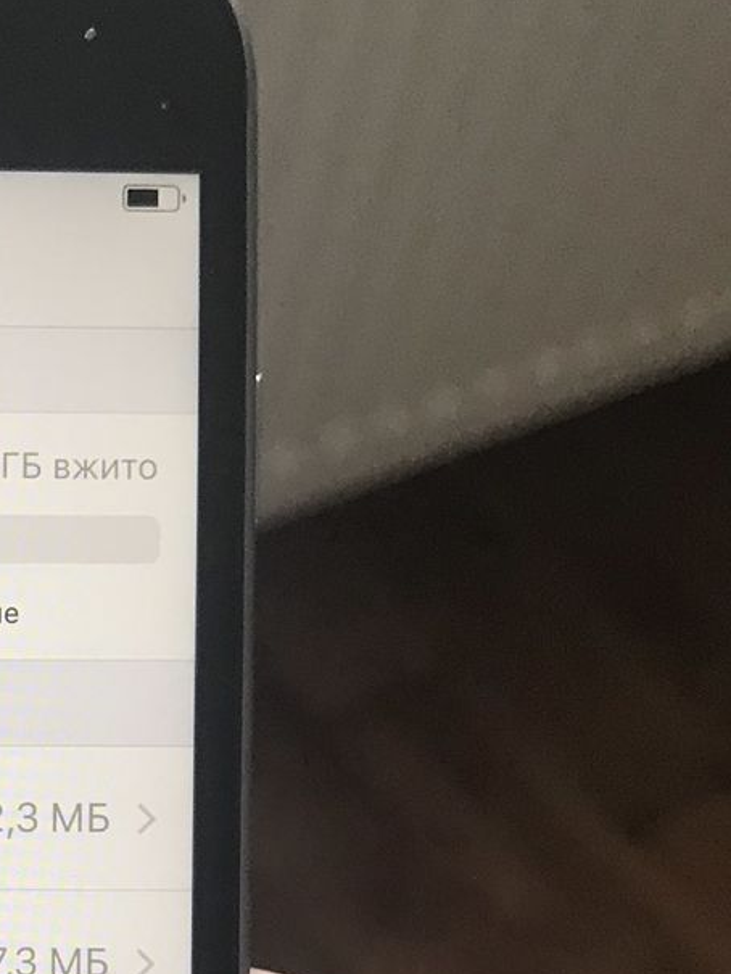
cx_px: -232
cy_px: 969
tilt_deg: -53.3
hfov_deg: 18.5
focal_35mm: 74
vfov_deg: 25.1
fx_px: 2083
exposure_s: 1/33
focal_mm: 3.99
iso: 32
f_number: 1.8
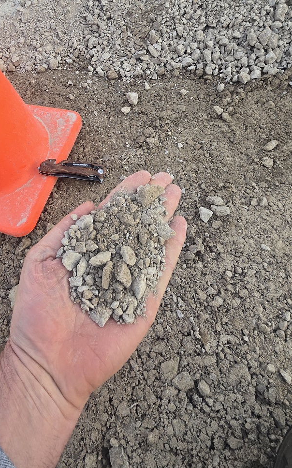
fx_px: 242
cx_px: 104
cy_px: 175
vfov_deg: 86.3
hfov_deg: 61.1
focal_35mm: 19
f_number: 2.2
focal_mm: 2.2
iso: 50
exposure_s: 1/284
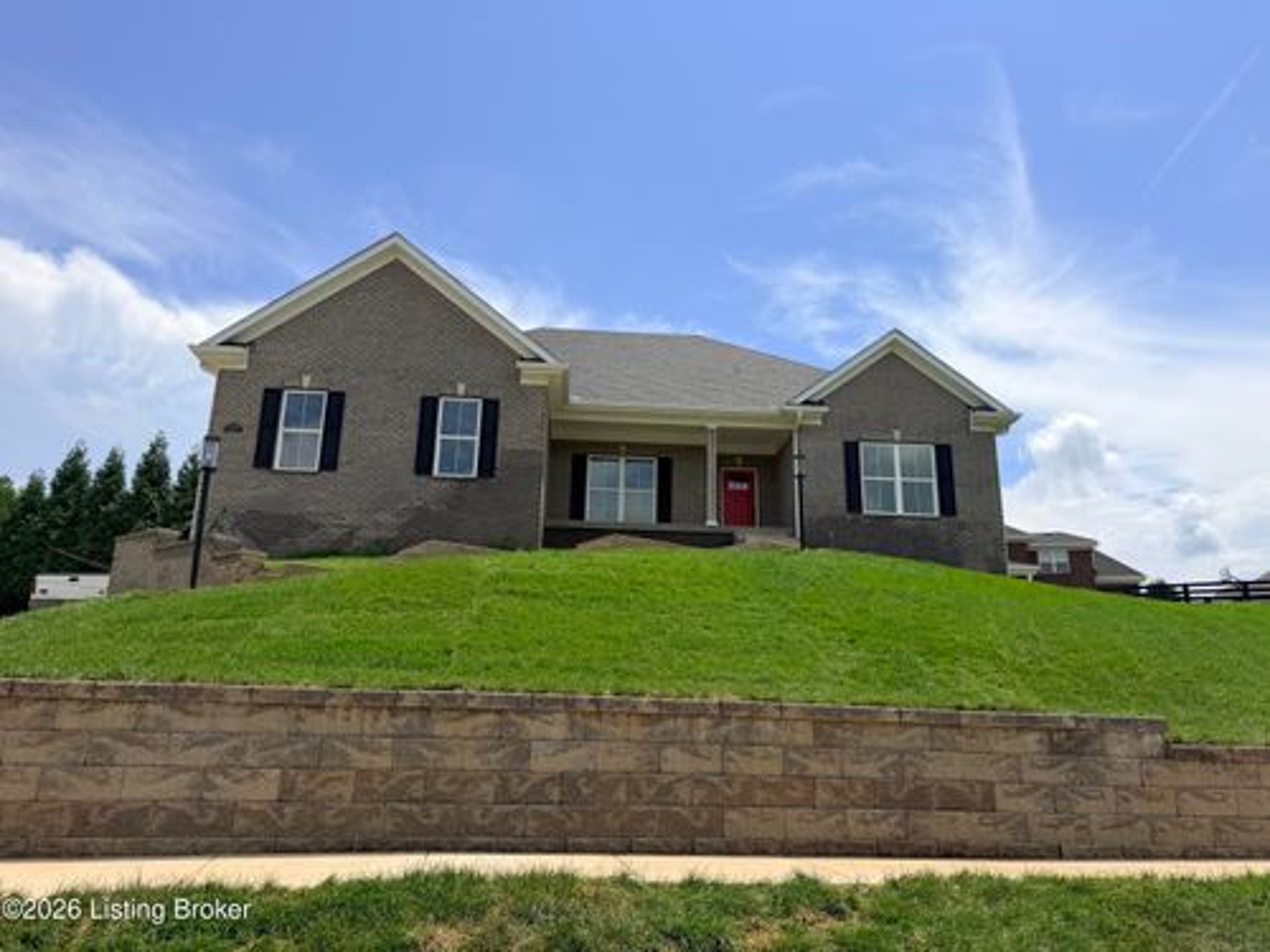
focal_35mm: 24
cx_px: 635
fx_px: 881
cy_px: 476
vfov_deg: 56.8
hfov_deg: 71.6
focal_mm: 6.76
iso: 80
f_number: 1.78
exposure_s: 1/8130
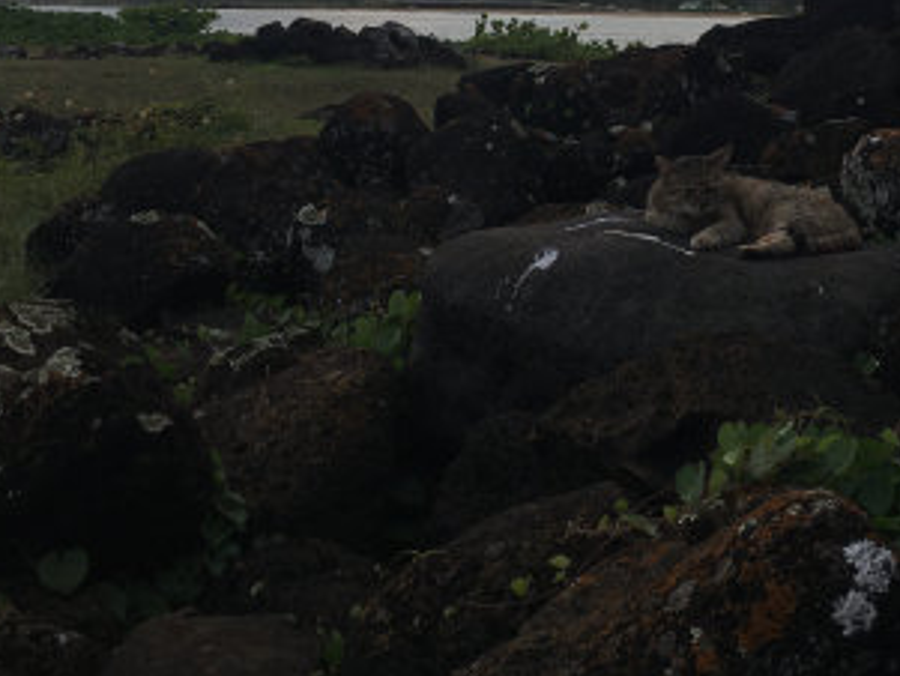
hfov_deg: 32.0
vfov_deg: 24.3
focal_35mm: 59
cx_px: 682
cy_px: 100
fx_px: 1535
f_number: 2.2
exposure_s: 1/641
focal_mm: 4.15
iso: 25
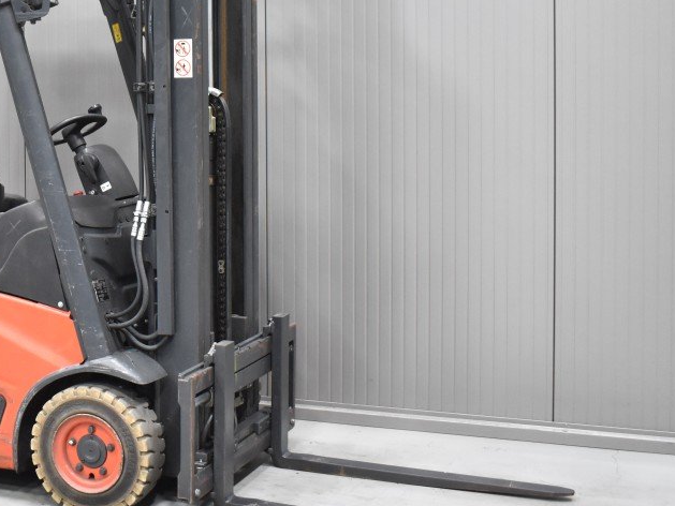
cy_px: 146
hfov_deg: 28.2
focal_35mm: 66
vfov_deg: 22.1
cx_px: 62
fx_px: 1287
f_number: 4.5
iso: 1600
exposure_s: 1/30
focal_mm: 24
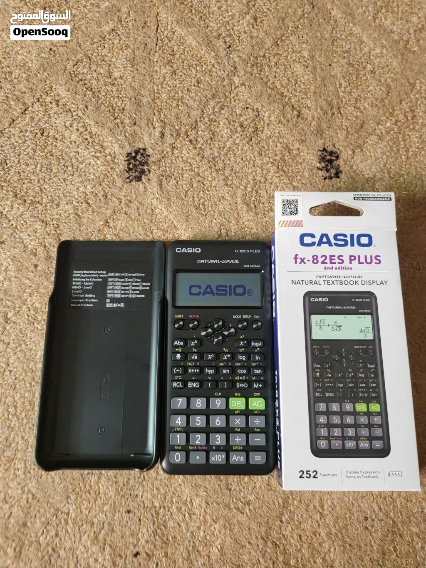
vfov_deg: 71.6
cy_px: 284
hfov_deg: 56.8
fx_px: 394
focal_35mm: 24
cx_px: 213
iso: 200
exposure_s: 1/50
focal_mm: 5
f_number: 1.8
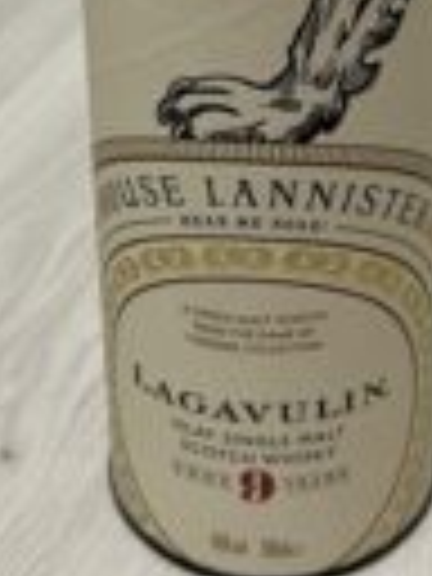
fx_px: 1348
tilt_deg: -21.3
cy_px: -99
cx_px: 284
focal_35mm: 81
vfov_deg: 22.4
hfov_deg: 18.2
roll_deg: +0.3
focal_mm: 5.7
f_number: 1.5
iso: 125
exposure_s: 1/50
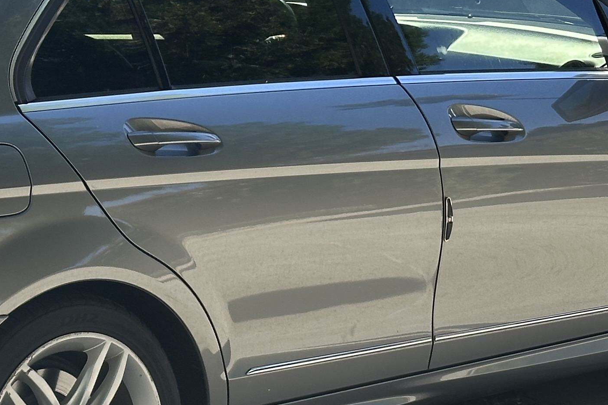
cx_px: 124
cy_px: 339
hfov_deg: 14.2
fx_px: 2432
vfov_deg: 9.5
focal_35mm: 144
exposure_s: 1/864
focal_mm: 6.86
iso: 64
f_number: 1.78
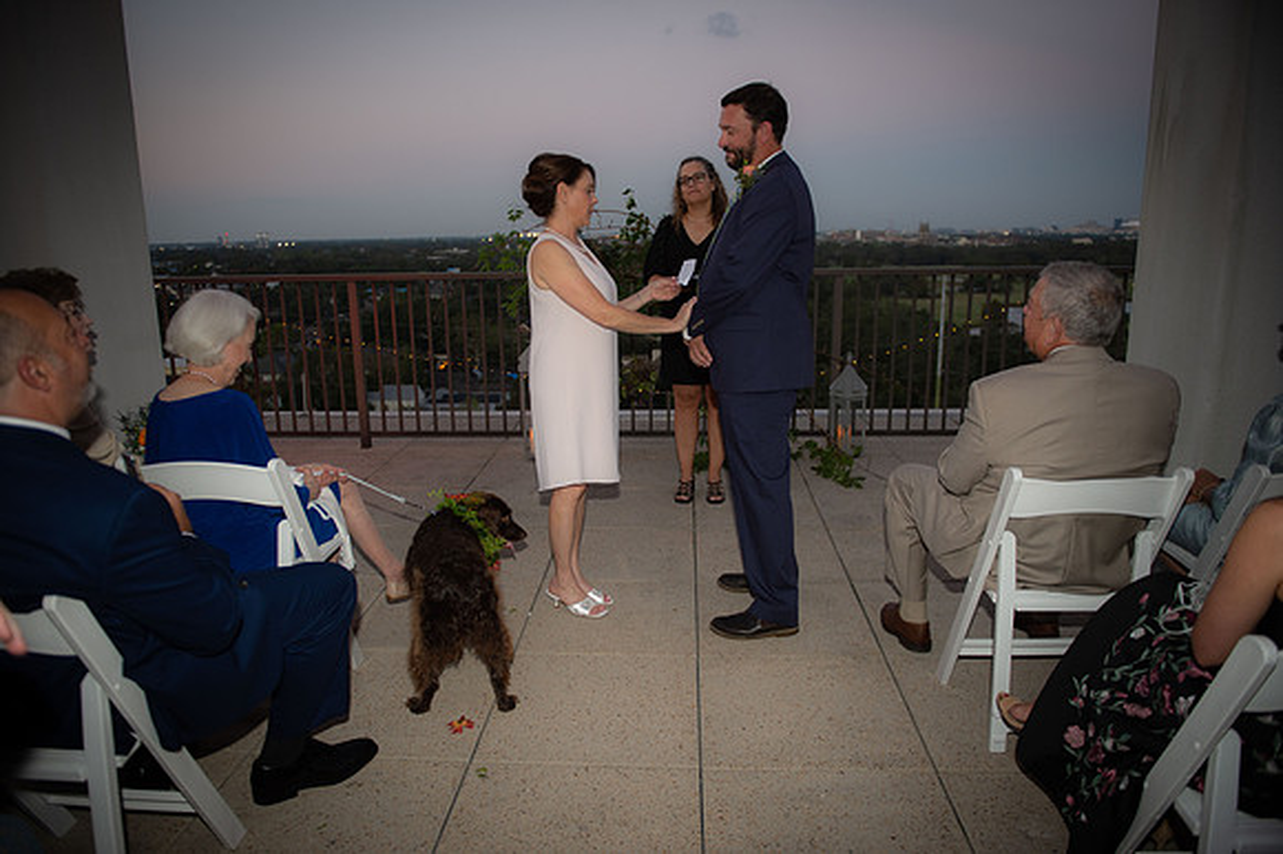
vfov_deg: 53.1
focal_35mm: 24
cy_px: 427
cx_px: 642
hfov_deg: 73.8
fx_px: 855
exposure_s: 1/160
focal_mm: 24
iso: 800
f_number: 2.8
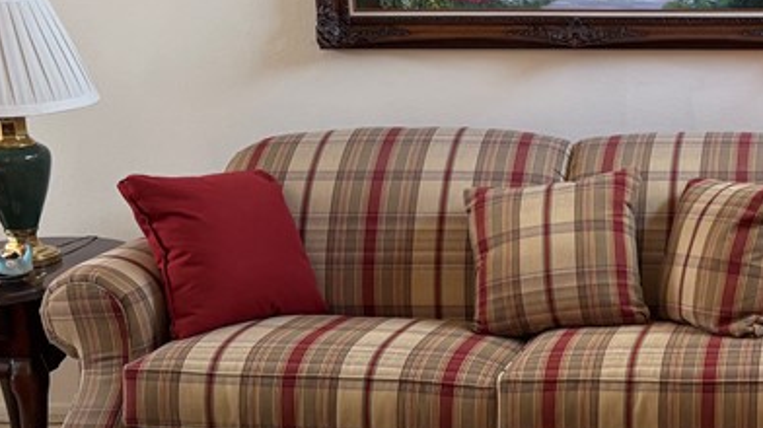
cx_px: 845
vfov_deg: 16.3
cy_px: 206
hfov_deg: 26.3
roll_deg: -0.3
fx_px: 1496
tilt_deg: -12.3
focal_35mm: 74
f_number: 1.6
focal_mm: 5.96
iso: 125
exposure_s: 1/60
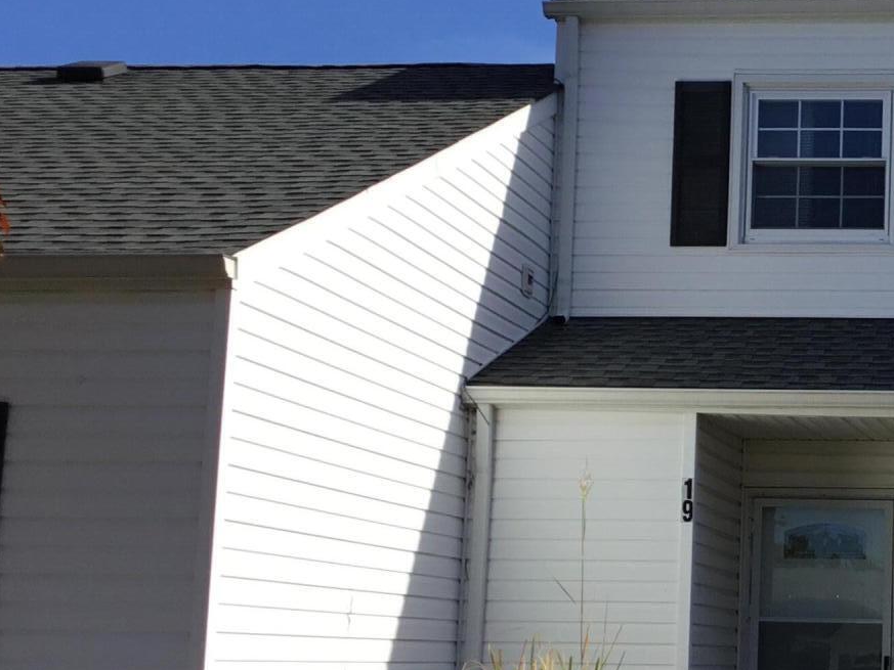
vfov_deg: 20.7
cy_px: 369
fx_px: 1834
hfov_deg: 25.7
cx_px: 938
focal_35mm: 71
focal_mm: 3.3
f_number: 2.4
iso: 25
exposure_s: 1/1381
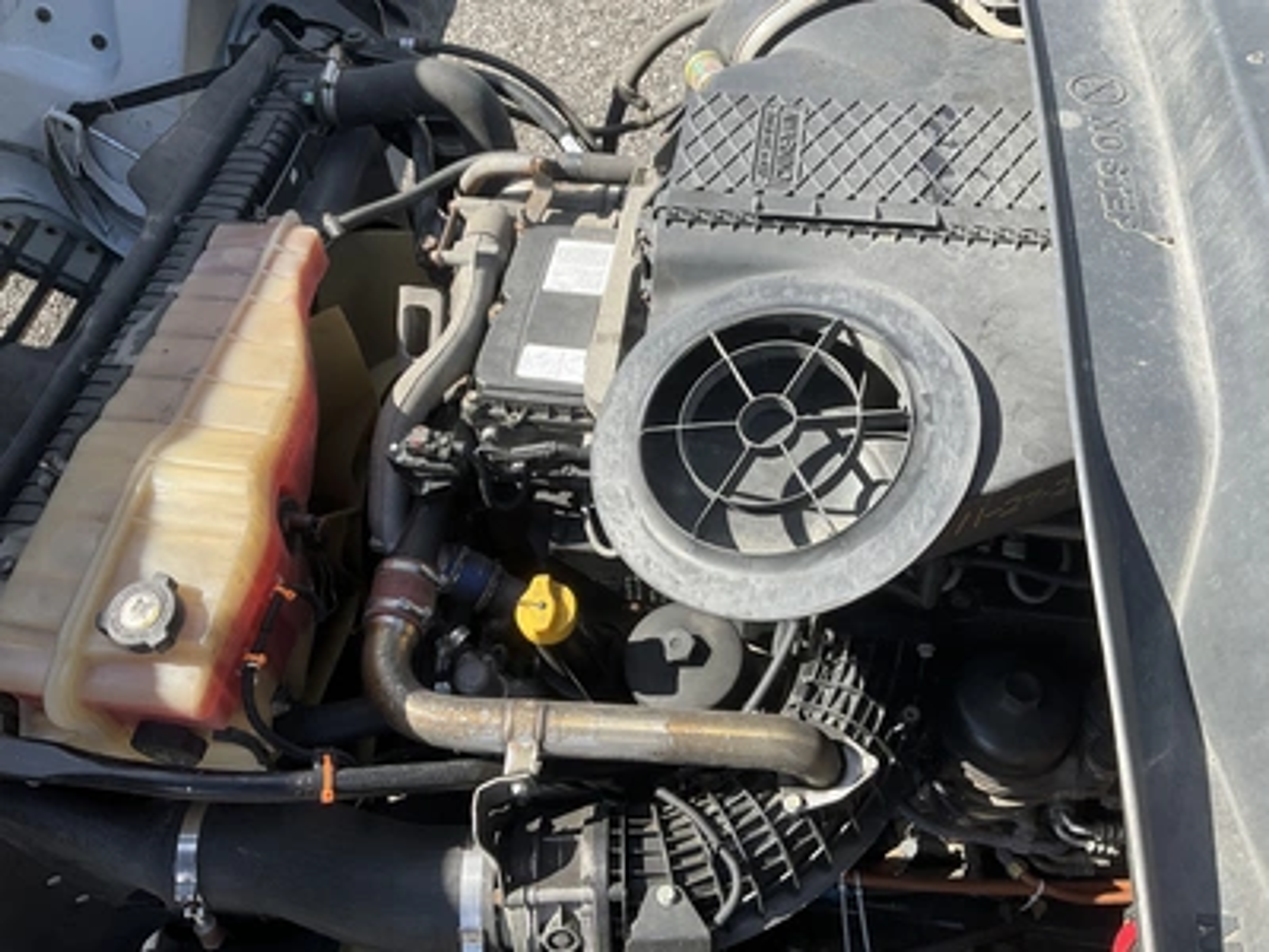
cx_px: 634
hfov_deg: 61.7
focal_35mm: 29
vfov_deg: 48.2
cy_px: 476
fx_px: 1063
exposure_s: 1/642
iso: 25
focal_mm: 3
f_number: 1.8
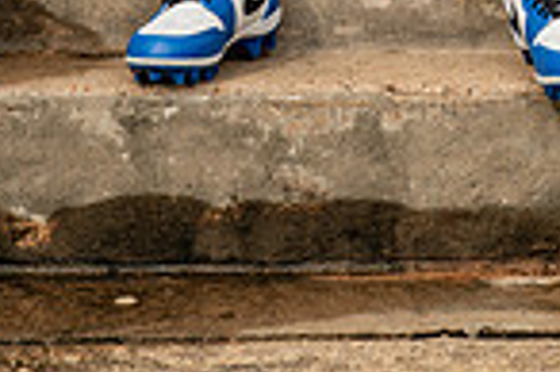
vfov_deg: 7.0
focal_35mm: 185
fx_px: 2875
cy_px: -483
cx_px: 334
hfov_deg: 11.1
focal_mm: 60
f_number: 7.1
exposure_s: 1/320
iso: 125
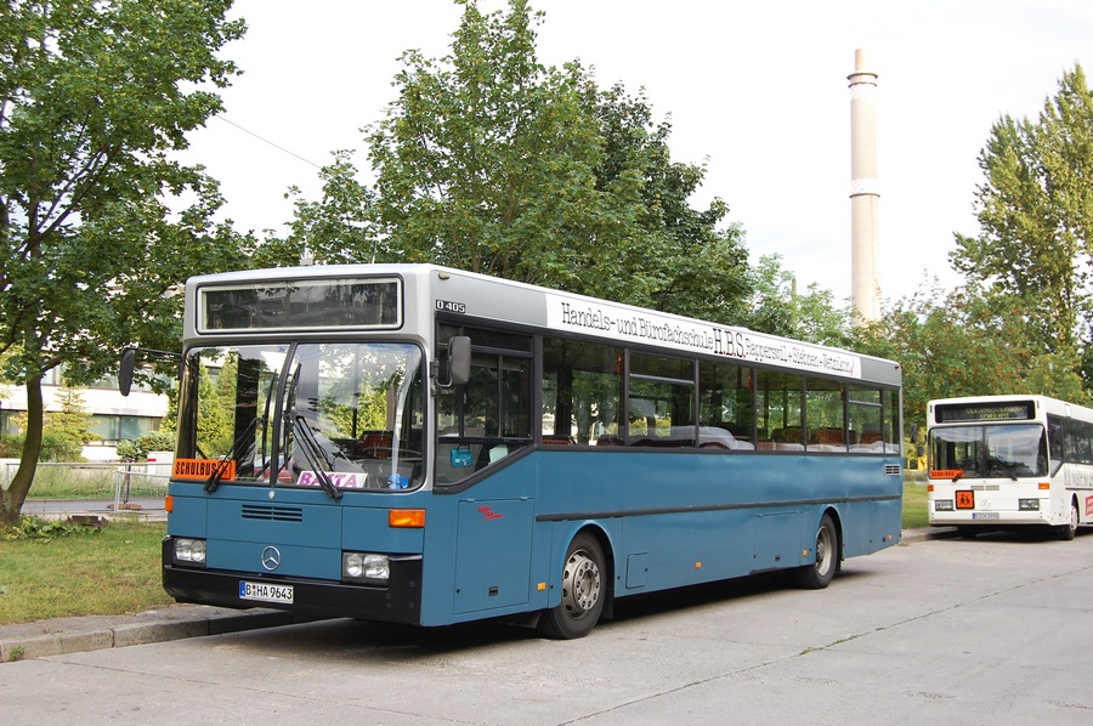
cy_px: 363
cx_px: 546
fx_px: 1410
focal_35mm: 46
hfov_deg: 42.4
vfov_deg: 28.9
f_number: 9
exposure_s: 1/100
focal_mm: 31
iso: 400
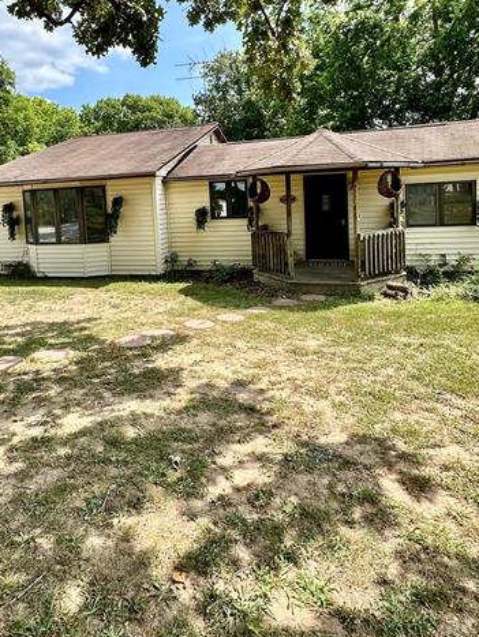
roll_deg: +2.7
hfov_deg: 58.8
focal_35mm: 23
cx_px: 213
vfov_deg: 72.1
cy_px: 224
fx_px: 424
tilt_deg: -3.7
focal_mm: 2.22
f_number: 2.2
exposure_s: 1/888
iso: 40
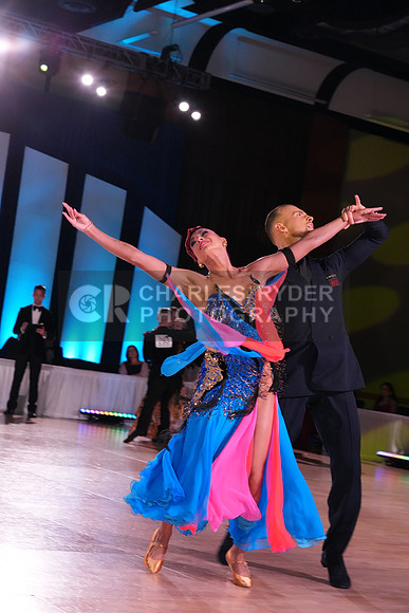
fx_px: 1192
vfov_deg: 28.8
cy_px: 306
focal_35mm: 70
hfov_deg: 19.5
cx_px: 204
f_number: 6.3
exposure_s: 1/200
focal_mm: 70
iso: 4000
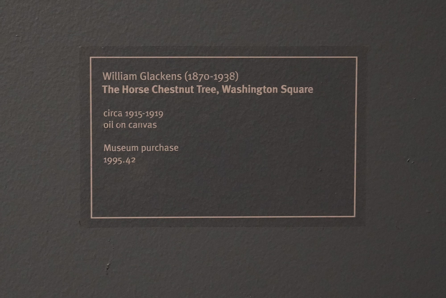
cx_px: 223
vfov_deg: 23.8
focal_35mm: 57
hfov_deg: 35.0
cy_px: 149
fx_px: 706
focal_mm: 57
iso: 6400
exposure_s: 1/100
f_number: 5.6
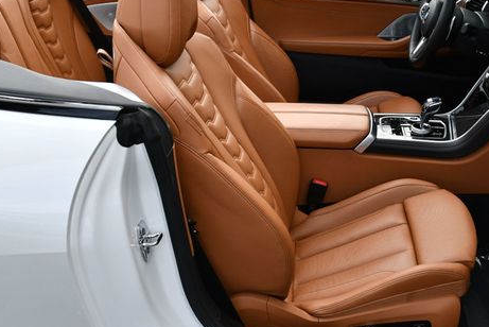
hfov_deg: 39.1
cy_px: 136
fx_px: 680
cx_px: 326
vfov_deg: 27.0
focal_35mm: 50
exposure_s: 1/250
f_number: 5.6
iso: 200
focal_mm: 18
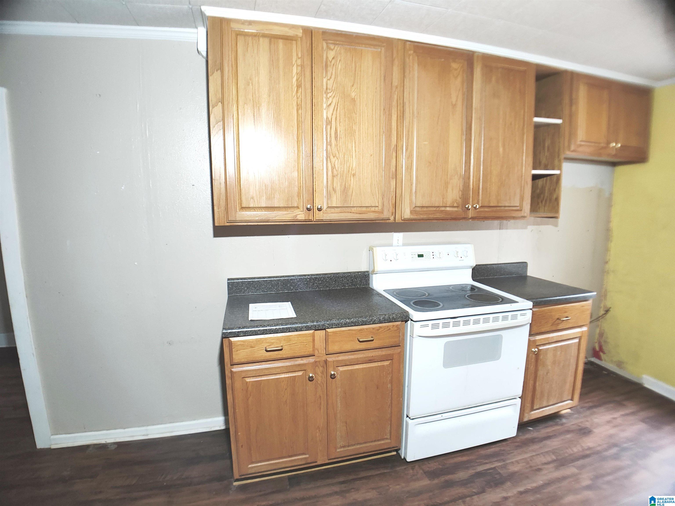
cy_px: 253
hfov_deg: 69.4
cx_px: 338
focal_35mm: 25
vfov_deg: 54.9
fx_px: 487
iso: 652
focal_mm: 4.15
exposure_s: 1/30
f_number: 1.5
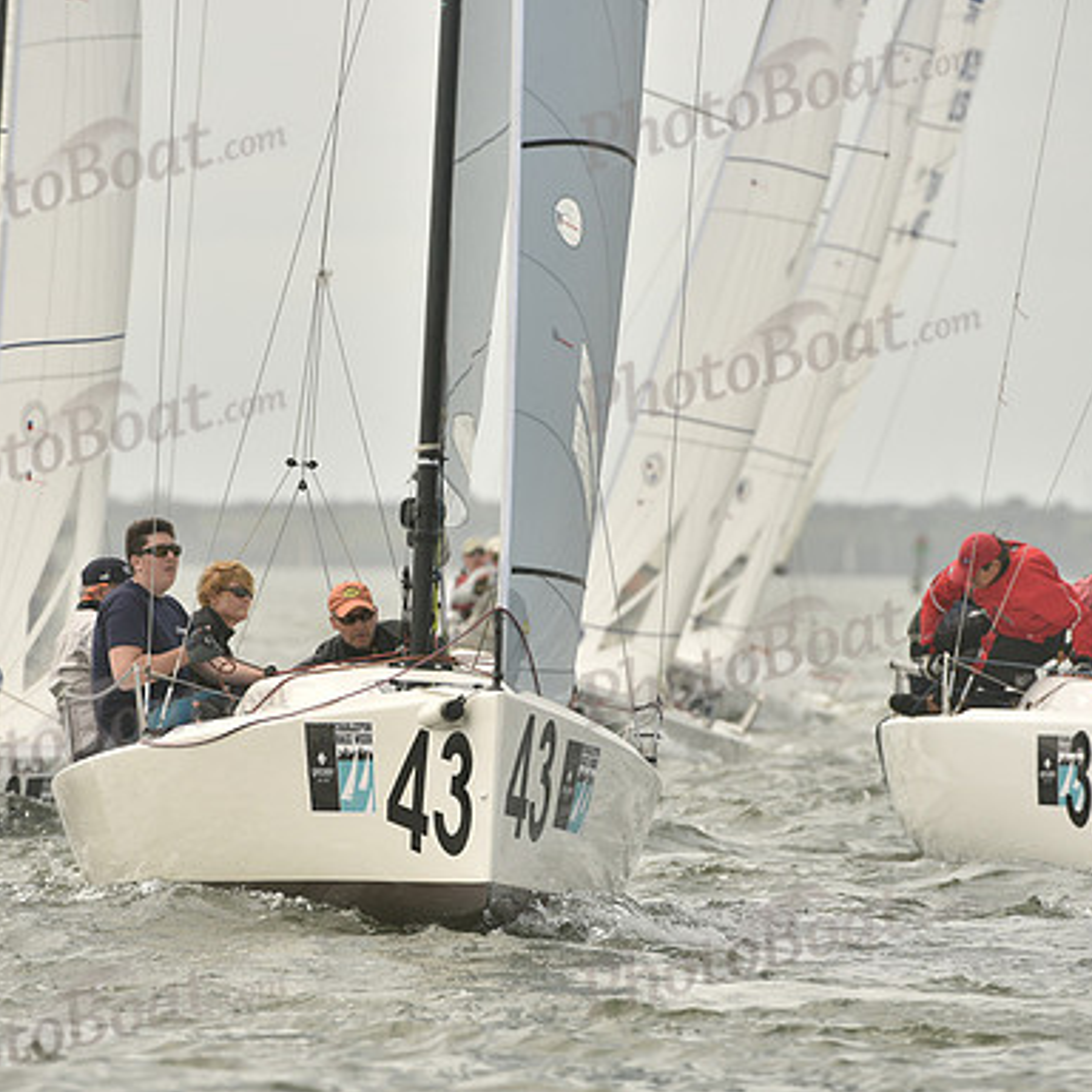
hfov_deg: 4.6
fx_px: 13741
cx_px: 435
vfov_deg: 4.6
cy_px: 547
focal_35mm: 385
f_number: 6.3
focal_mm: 300
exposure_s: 1/1250
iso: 320
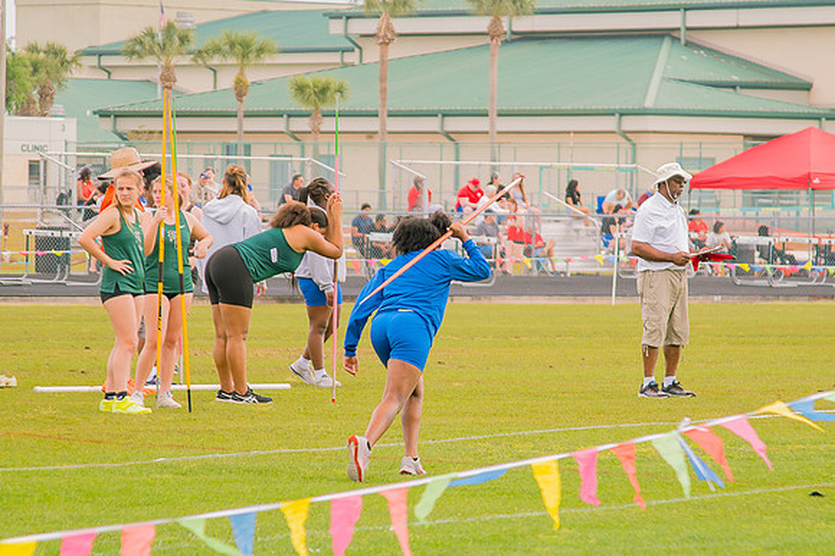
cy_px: 294
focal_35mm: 255
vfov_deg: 5.4
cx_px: 473
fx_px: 5904
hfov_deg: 8.1
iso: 200
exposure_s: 1/200
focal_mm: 120
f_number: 4
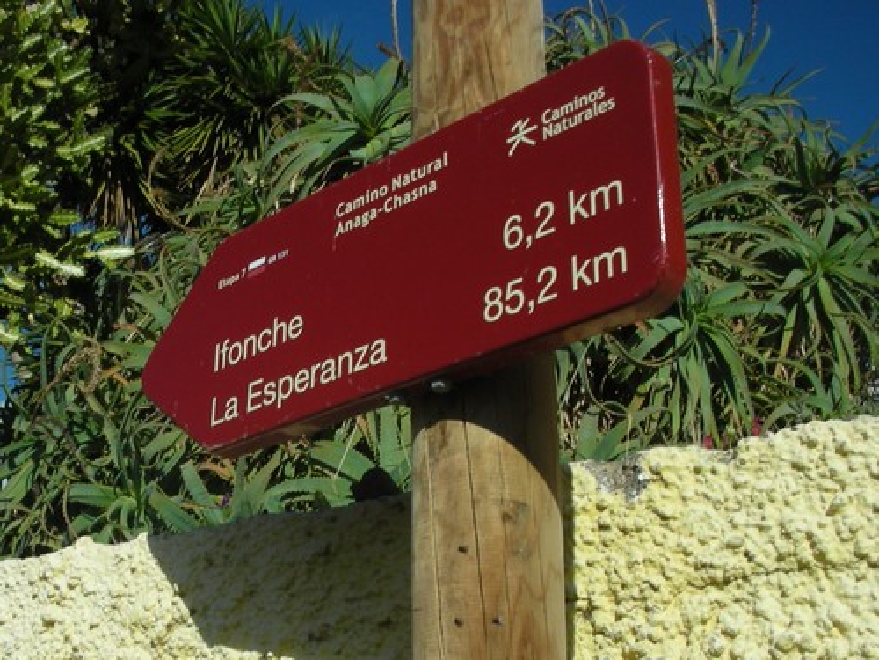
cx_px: 292
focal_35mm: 56
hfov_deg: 34.0
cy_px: 486
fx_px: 1422
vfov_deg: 25.8
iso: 50
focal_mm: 5.8
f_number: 8.5
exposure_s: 1/170
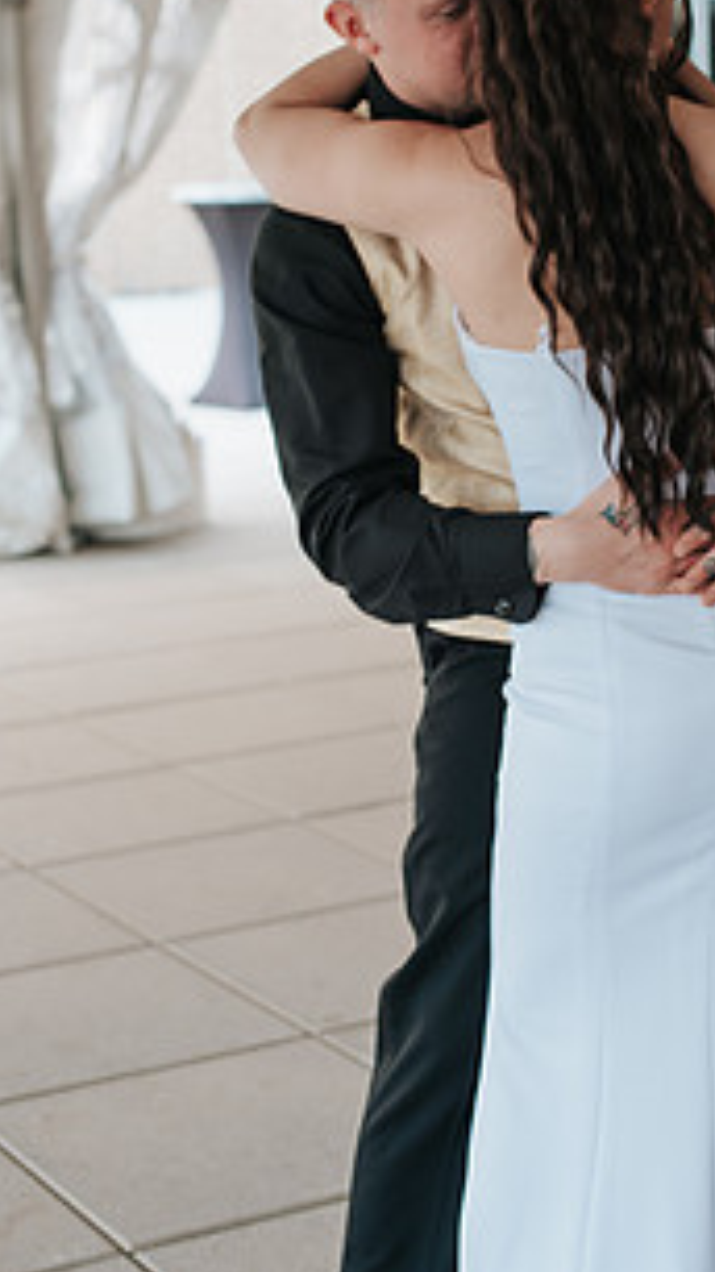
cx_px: 515
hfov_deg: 15.6
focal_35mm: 77
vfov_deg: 27.4
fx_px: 2597
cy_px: 474
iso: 160
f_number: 2.8
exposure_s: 1/160
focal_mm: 50
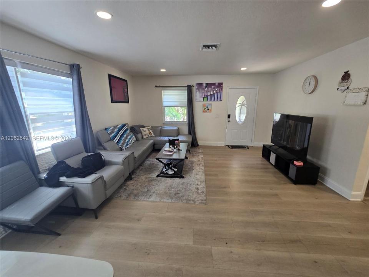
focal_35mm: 13
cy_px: 138
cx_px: 184
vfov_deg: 89.9
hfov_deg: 106.2
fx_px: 139
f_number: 2.2
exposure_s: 1/60
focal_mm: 2.2
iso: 160
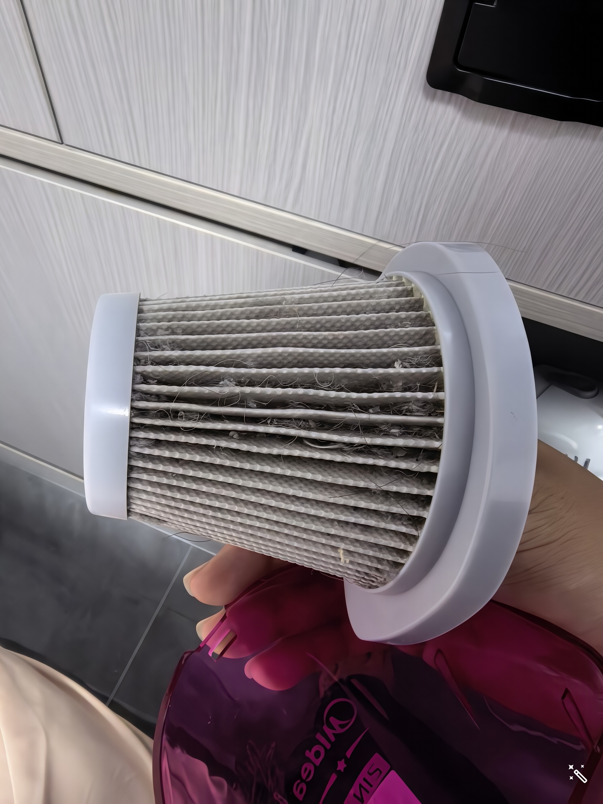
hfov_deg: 56.8
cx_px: 302
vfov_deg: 71.6
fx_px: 557
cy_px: 402
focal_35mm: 24
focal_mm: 1.95
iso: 2000
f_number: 2.2
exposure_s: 1/20
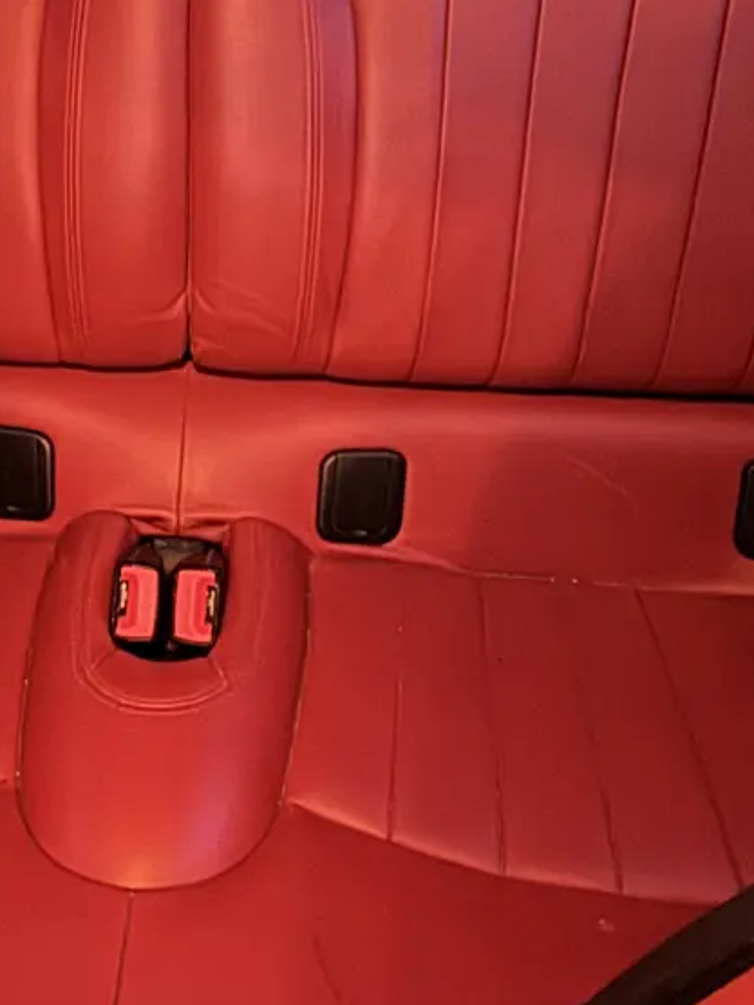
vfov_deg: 43.2
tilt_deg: -40.4
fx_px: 1249
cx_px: 107
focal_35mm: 43
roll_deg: +5.8
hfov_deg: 32.3
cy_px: 324
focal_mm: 2.22
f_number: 2.2
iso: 1000
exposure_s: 1/11
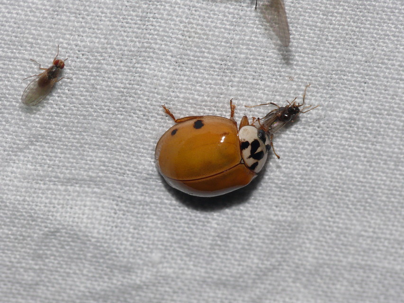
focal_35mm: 308
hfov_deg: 6.4
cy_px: 152
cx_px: 202
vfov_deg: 4.8
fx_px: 3595
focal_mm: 65.1
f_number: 11
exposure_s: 1/640
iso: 200
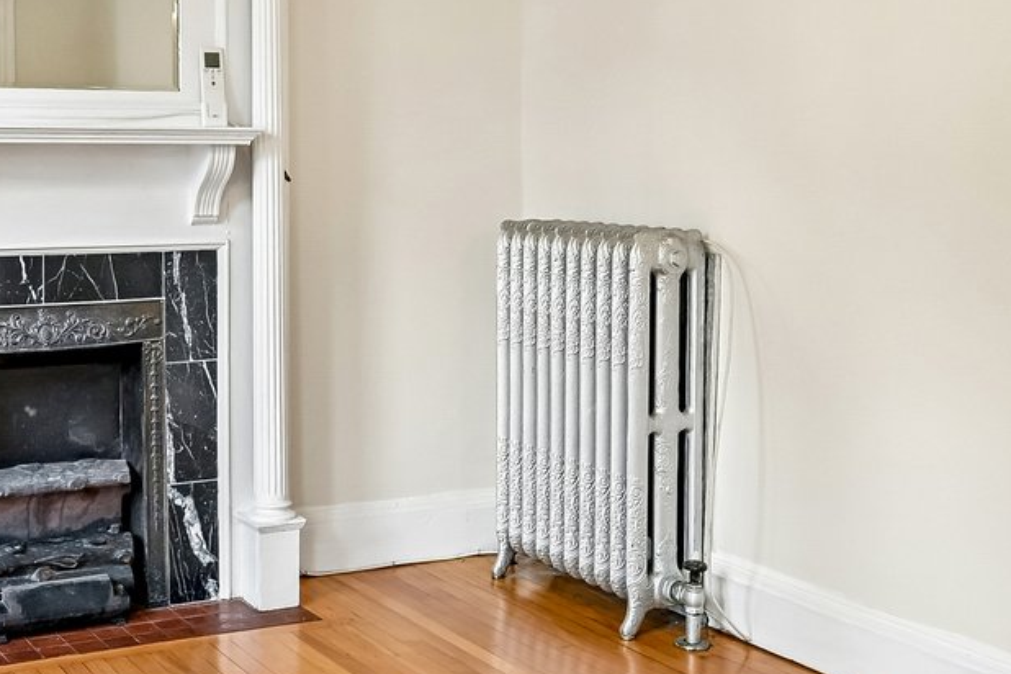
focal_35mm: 53
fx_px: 1488
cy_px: 164
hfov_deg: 37.1
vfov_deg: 25.2
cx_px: 322
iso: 400
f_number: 8
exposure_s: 1/30
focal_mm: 16
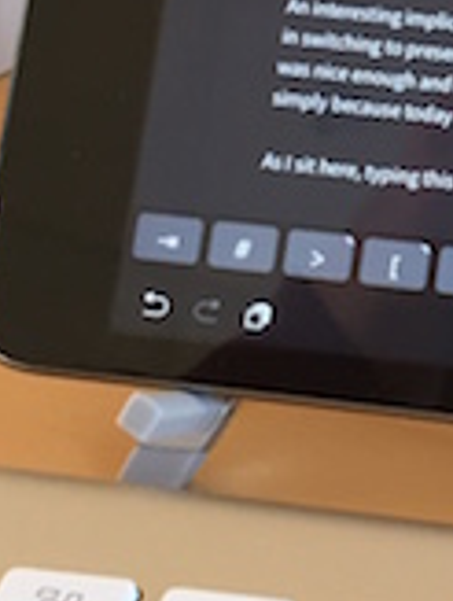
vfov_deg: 13.7
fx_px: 2468
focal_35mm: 142
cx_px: 836
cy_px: 4
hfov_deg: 9.9
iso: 50
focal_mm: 4.15
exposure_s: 1/33
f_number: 2.2
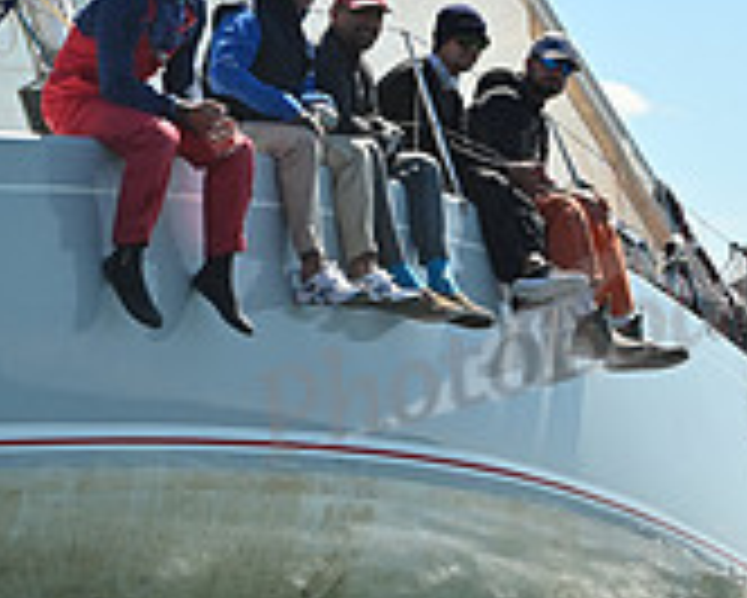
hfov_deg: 8.4
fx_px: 5066
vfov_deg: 6.8
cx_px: 27
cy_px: 173
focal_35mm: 229
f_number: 8
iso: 320
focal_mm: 70
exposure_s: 1/1250
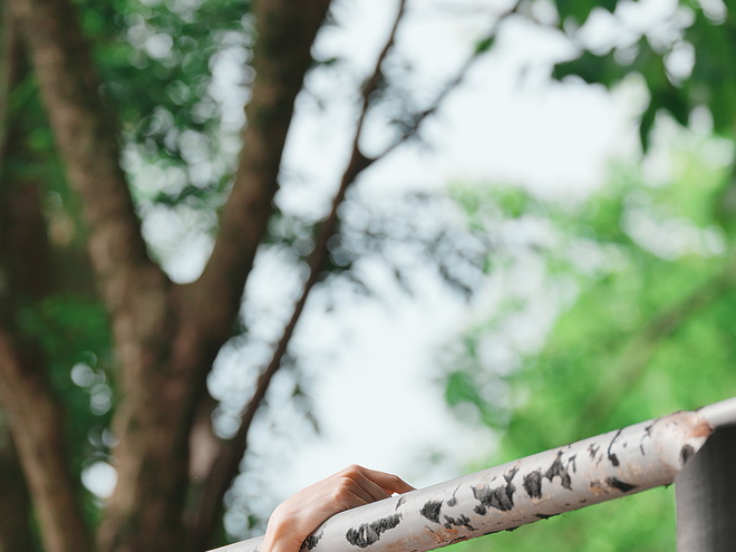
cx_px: 386
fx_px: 7569
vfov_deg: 4.2
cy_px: 597
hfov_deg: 5.6
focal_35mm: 356
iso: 160
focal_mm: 209
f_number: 4.5
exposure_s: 1/250
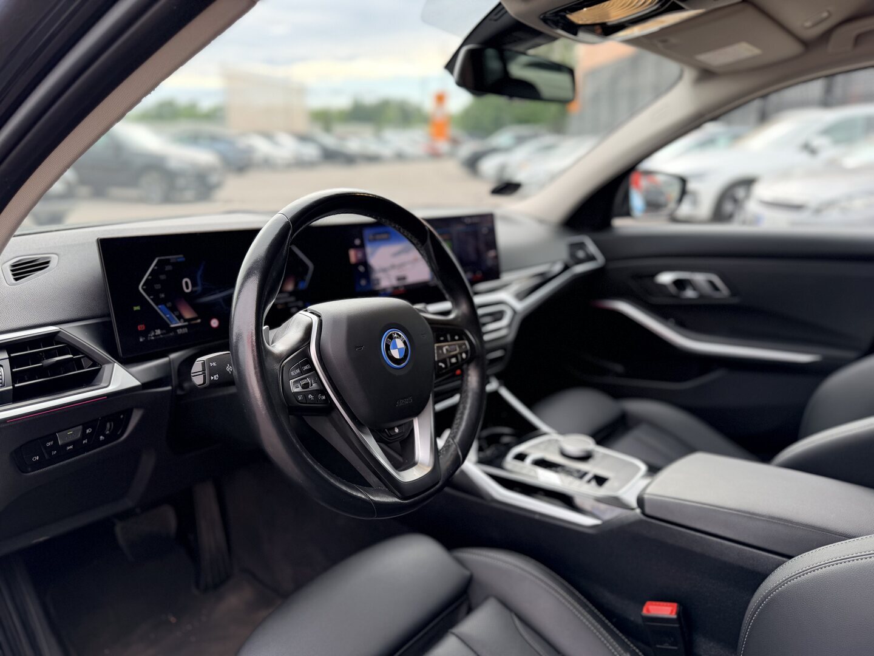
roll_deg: +0.0
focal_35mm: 24
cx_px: 437
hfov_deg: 71.6
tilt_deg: -17.2
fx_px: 606
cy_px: 328
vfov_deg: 56.8
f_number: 1.78
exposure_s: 1/302
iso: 80
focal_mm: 6.76
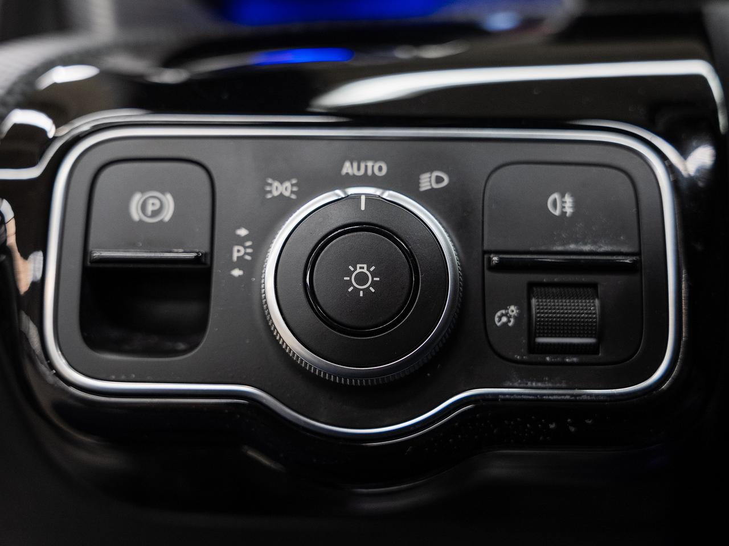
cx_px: 364
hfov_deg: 43.0
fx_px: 926
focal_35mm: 44
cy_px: 280
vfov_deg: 32.9
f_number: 3.5
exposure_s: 1/60
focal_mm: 36.7
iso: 1000
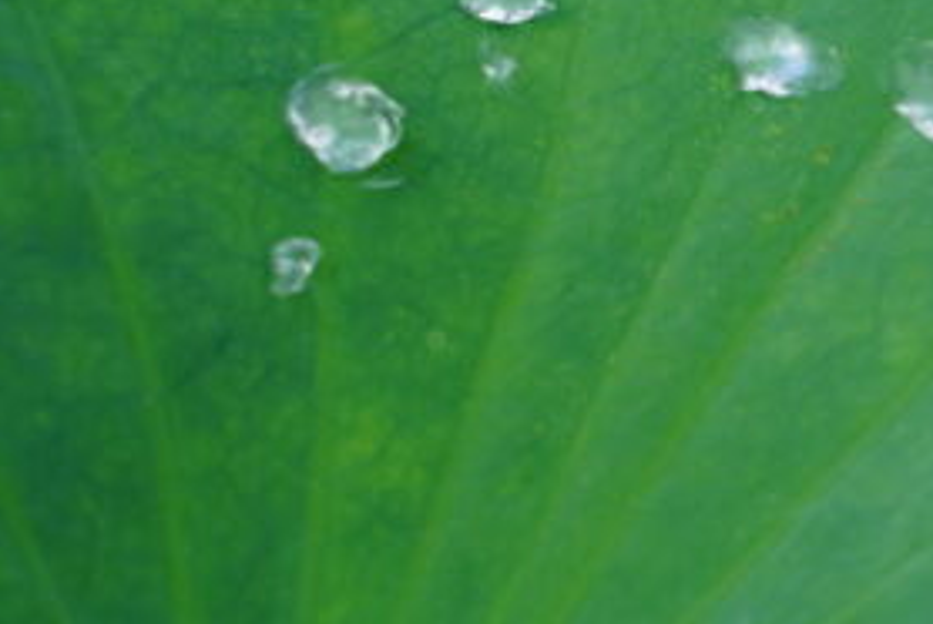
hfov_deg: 7.3
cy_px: 136
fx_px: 7160
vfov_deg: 5.0
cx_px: 1339
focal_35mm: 276
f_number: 6.3
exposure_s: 1/125
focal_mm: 75
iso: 100
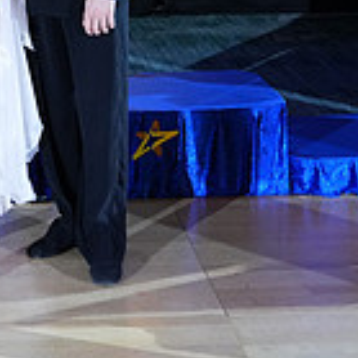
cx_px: -46
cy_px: -91
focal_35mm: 105
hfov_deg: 16.1
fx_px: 1226
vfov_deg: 15.9
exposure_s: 1/200
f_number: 5
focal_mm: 29.5
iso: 2000
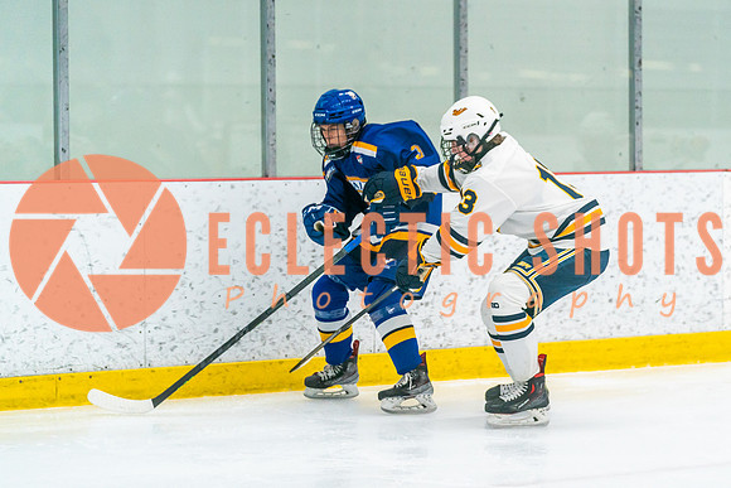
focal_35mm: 156
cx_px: 450
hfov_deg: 13.1
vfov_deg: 8.8
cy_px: 241
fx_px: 3169
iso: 3200
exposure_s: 1/1250
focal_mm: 124
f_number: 2.8
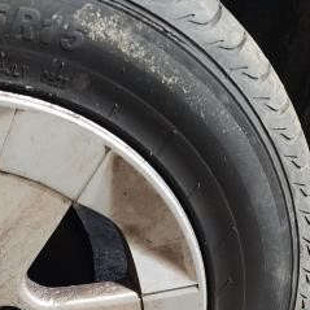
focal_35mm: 68
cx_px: -53
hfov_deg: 23.4
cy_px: 379
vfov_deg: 23.1
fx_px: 689
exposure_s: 1/30
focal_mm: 6.4
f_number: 1.8
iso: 640
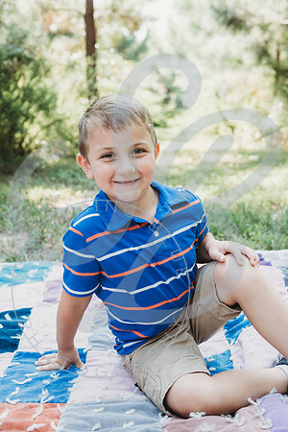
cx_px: 144
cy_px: 216
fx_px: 576
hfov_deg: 28.1
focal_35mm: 48
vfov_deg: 41.1
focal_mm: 48
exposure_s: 1/125
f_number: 5
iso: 200
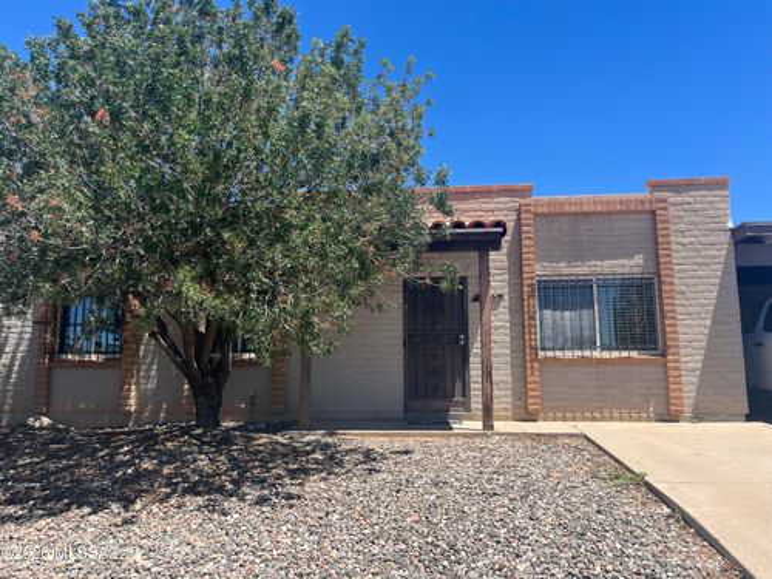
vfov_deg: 53.1
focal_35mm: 26
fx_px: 580
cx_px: 386
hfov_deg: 67.3
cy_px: 290
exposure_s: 1/2513
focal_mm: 5.1
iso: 50
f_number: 1.6
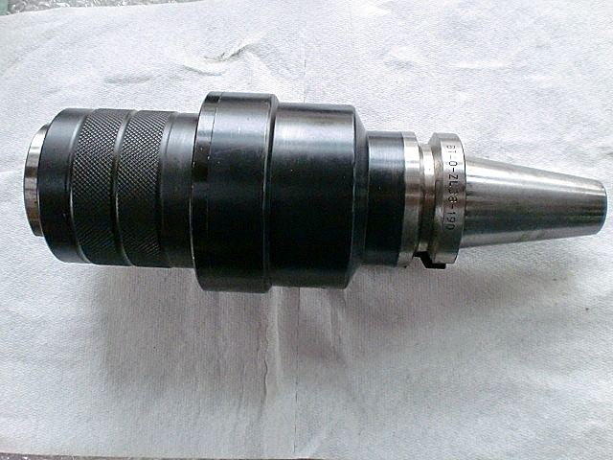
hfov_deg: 52.6
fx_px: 620
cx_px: 306
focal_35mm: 35
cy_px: 230
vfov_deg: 40.7
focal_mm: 6.3
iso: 640
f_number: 3.1
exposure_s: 1/60
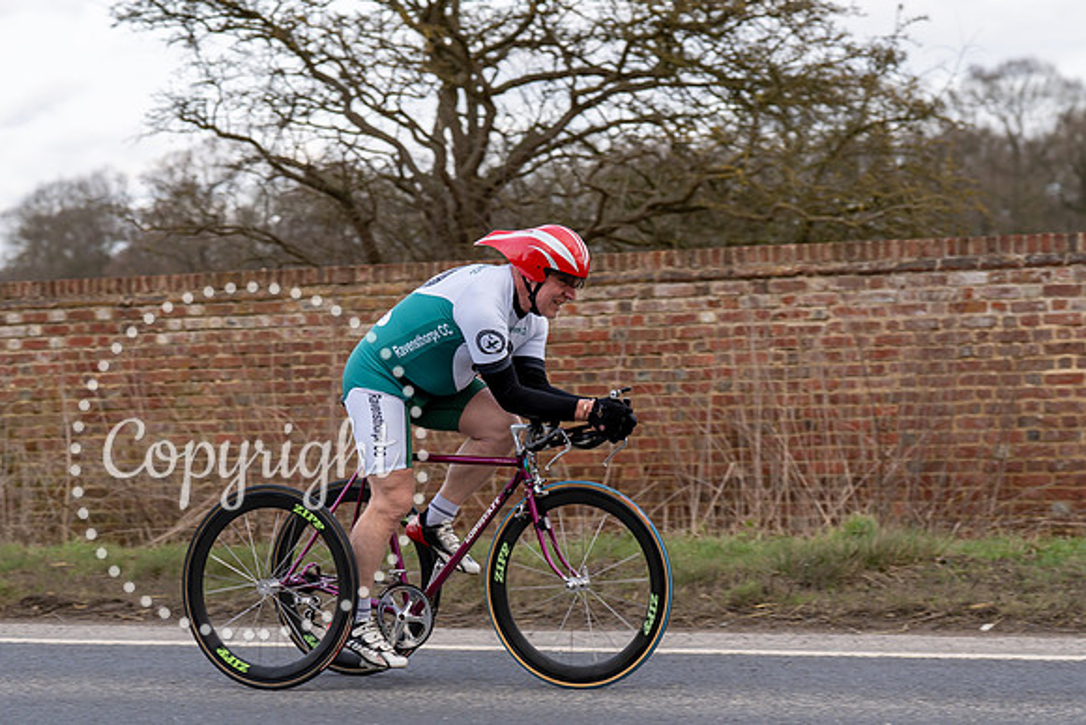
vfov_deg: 13.3
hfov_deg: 19.9
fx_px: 3096
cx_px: 534
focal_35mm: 103
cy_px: 253
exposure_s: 1/800
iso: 160
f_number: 3.5
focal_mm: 76
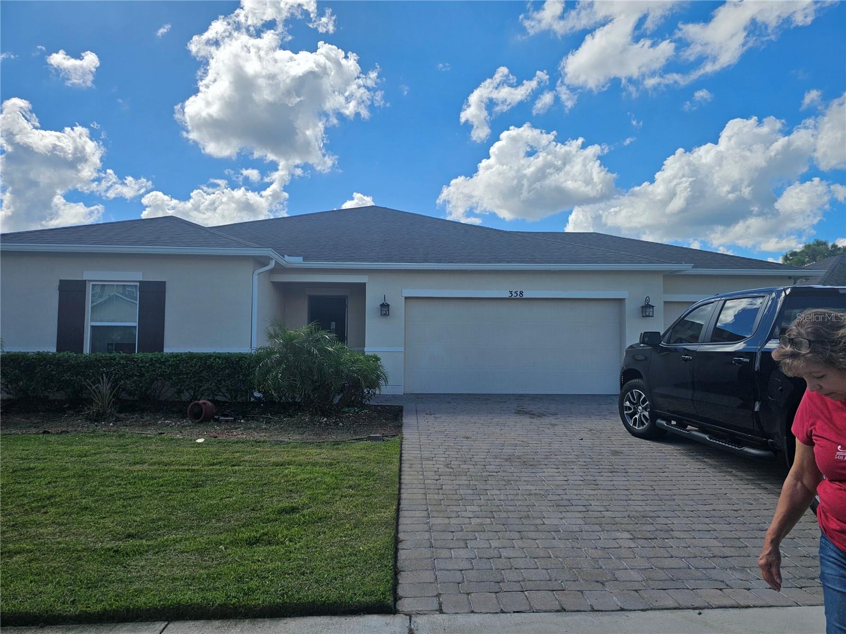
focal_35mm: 23
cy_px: 317
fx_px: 562
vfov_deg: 58.9
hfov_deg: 73.9
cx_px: 423
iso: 10
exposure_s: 1/1076
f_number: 1.7
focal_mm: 6.3
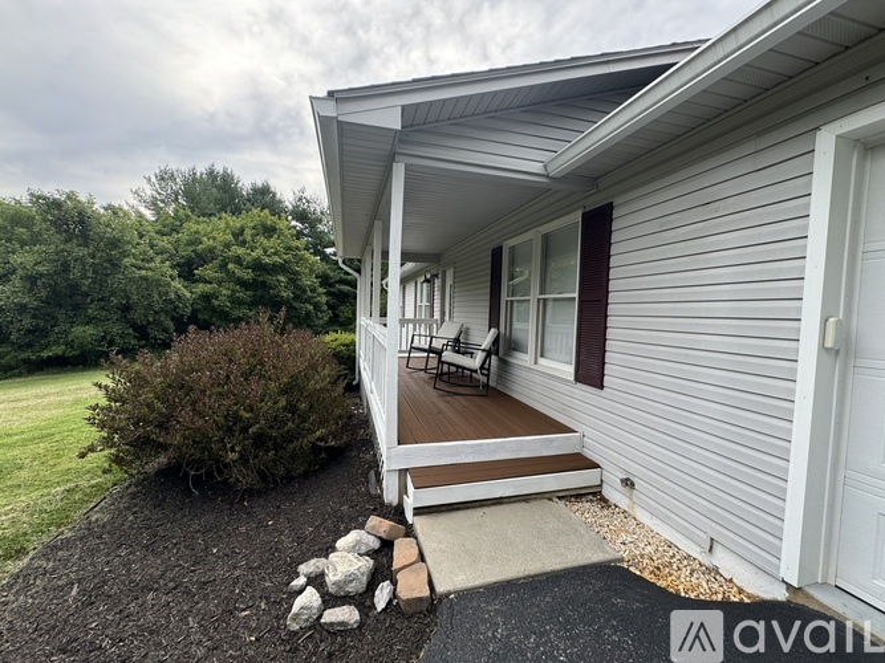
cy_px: 332
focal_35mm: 14
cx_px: 442
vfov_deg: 85.7
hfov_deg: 102.1
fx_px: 358
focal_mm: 2.22
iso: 40
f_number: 2.2
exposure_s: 1/161
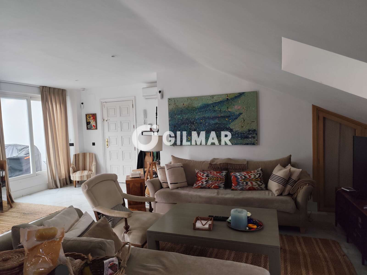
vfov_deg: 58.9
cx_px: 184
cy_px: 138
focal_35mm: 23
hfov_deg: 73.9
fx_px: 244
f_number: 1.65
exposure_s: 1/100
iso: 100
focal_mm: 6.19
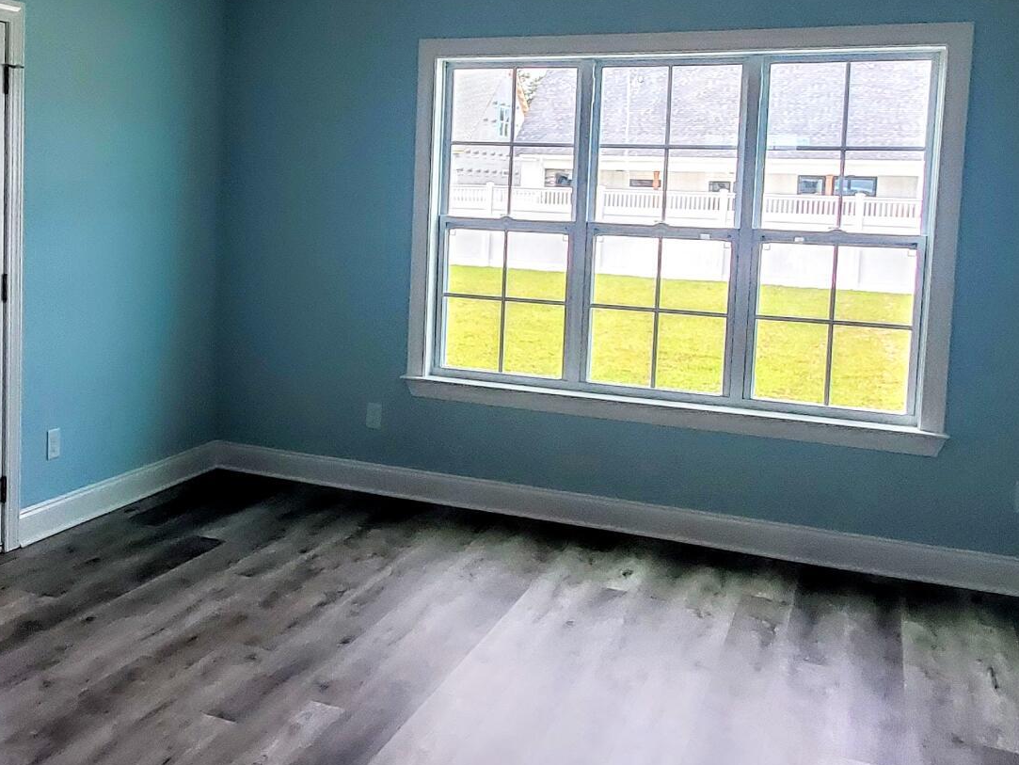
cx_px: 347
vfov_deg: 39.4
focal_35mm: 36
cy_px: 279
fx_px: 1060
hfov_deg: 50.5
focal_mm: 1.8
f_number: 2.2
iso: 80
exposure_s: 1/120
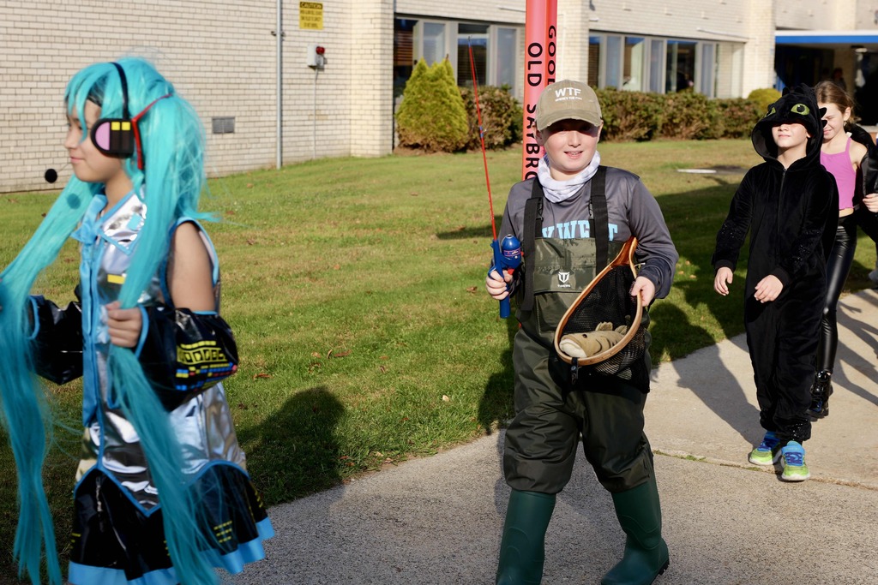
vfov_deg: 22.6
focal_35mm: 60
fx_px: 1463
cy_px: 292
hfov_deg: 33.4
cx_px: 439
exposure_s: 1/400
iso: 100
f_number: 5.6
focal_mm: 60
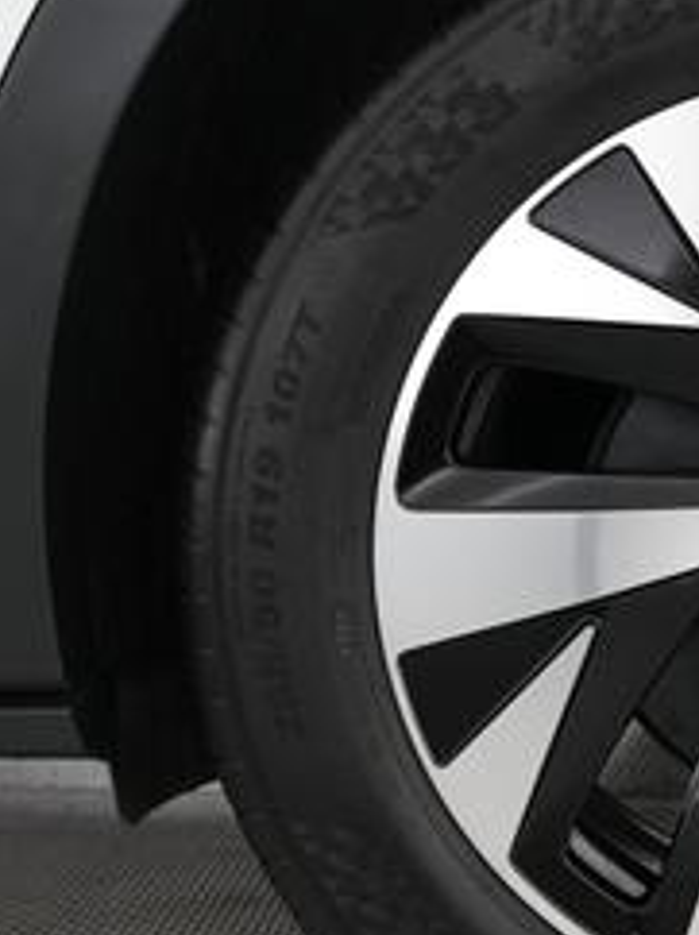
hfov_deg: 22.0
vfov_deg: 31.6
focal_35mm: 61
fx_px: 1645
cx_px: 861
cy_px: 545
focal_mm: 24
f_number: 4.5
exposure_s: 1/60
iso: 2500
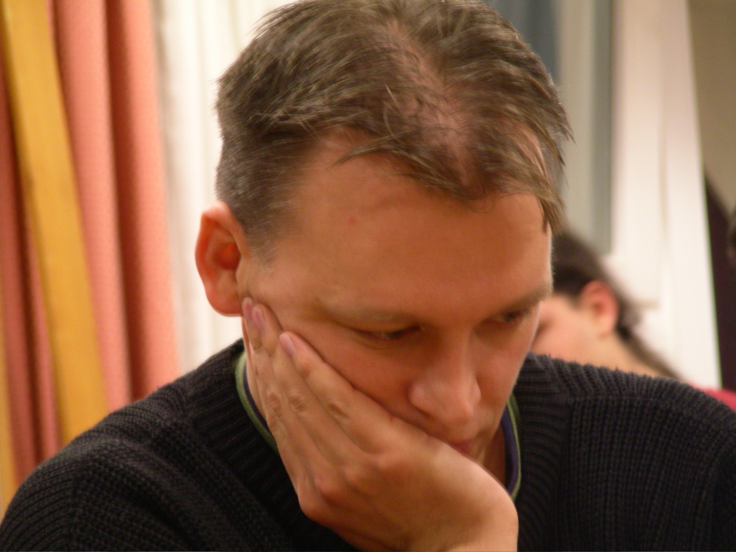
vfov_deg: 6.5
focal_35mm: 230
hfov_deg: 8.6
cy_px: 276
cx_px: 368
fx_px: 4890
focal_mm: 38.3
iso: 200
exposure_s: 1/3.4
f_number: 3.5
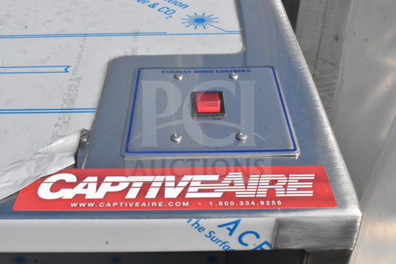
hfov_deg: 43.6
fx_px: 495
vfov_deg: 29.9
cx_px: 198
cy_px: 132
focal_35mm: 45
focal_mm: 30
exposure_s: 1/3200
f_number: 29
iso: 6400
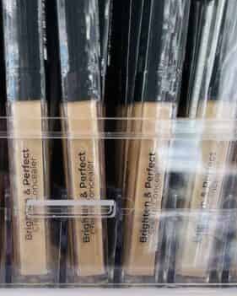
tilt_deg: -18.4
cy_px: 350
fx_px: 649
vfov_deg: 23.6
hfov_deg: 20.2
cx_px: 13
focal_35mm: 74
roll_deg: -0.4
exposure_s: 1/63
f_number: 1.6
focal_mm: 4.2
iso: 50
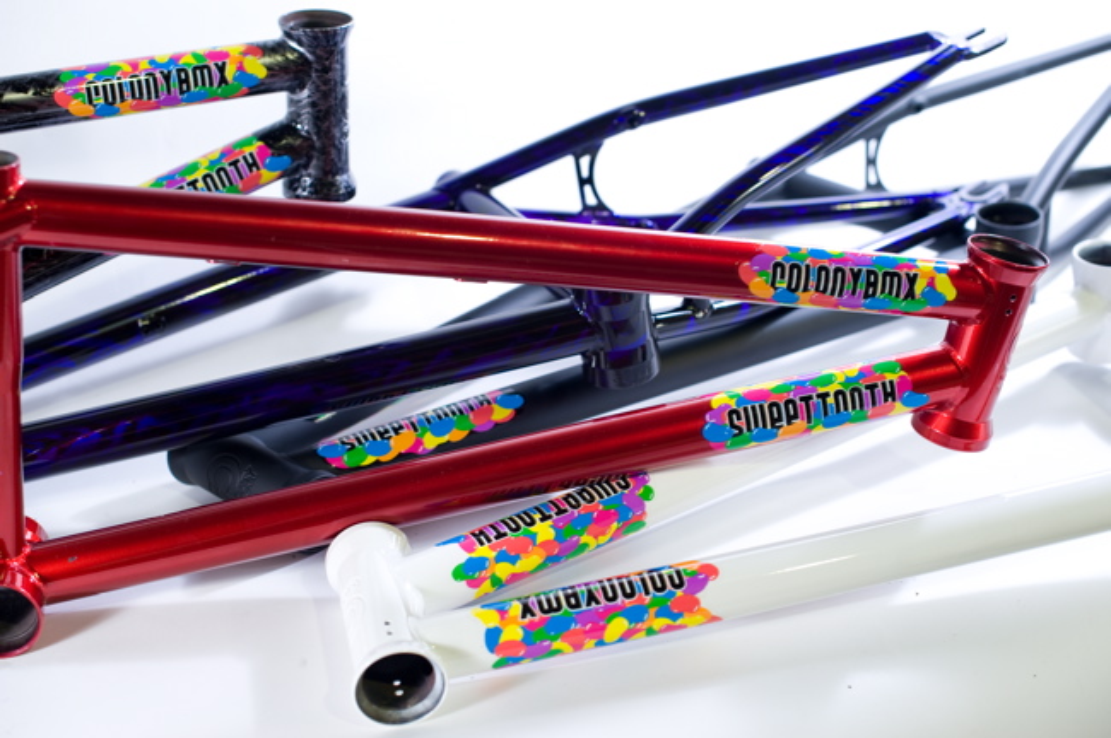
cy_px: 369
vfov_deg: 26.9
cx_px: 556
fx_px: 1541
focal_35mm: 50
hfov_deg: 39.6
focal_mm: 50
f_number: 4.5
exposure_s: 1/25
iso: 200
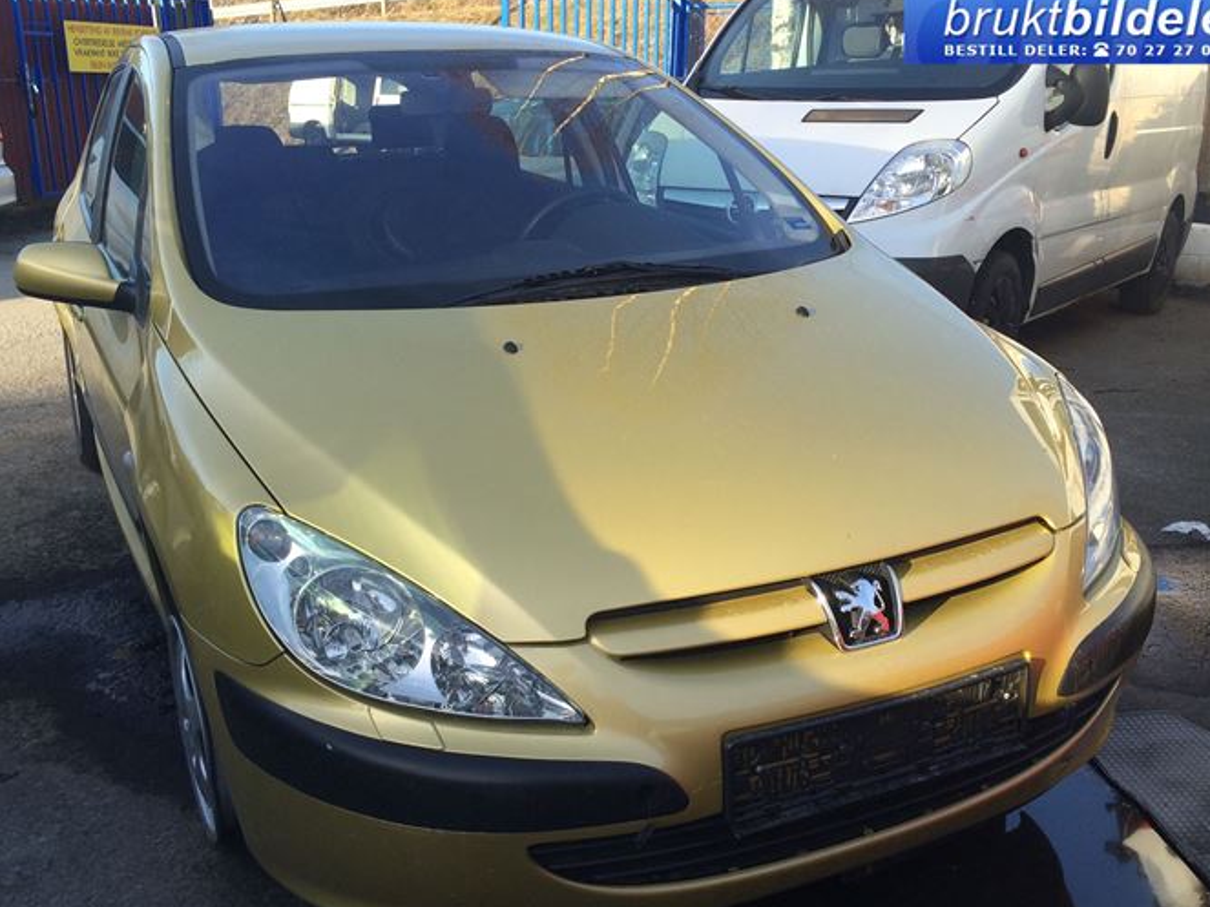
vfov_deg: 40.6
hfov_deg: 52.6
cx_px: 611
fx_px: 1223
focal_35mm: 35
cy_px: 506
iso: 32
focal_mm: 4.15
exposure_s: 1/432
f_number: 2.2
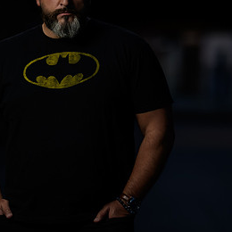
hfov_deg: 6.8
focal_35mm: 256
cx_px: 157
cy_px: 66
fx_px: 1941
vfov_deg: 6.8
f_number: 2
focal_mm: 135
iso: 200
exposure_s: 1/125
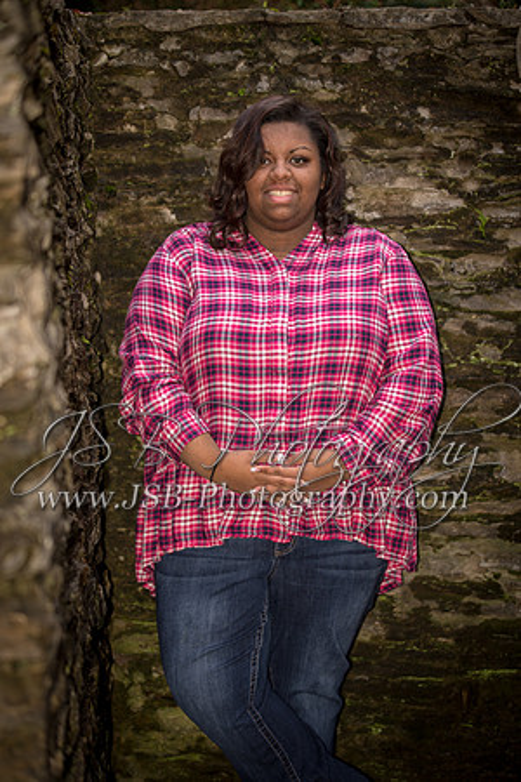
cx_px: 260
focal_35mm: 80
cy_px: 391
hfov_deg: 17.1
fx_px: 1737
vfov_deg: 25.4
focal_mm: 80
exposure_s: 1/60
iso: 200
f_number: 2.8
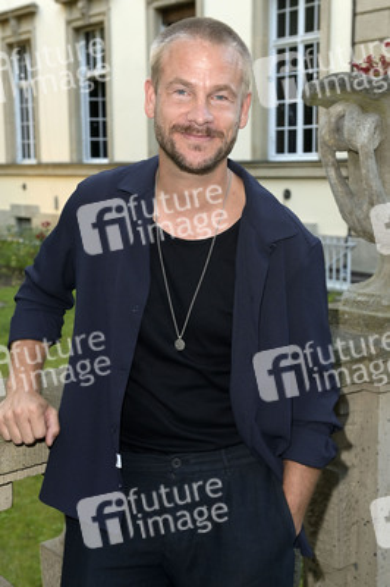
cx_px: 195
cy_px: 294
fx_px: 781
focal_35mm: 48
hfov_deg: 28.0
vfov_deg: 41.1
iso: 1250
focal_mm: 48
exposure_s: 1/60
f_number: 5.6
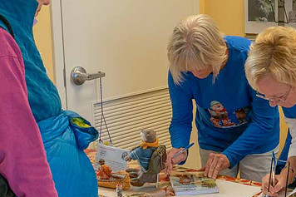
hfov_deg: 23.7
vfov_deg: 16.0
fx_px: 699
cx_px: 223
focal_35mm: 85
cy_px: 74
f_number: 4.5
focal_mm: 23
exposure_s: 1/250
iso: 1600
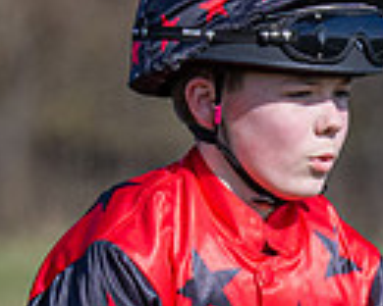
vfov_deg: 0.9
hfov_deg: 1.2
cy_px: 351
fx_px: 18919
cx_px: 571
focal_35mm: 1669
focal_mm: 200
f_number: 5
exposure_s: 1/1600
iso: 200
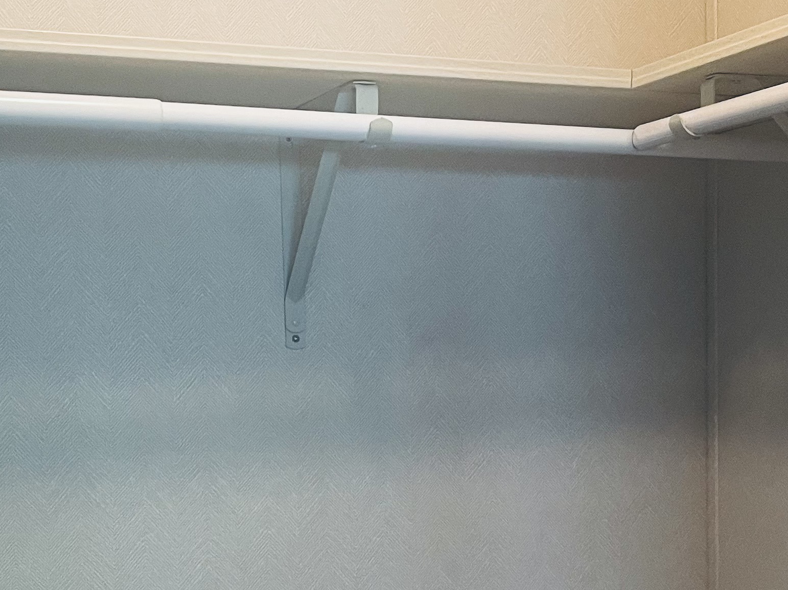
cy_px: 484
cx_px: 404
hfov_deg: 28.6
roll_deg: +0.6
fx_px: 1548
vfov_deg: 21.3
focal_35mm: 68
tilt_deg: -4.4
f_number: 1.6
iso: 125
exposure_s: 1/60
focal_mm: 5.1
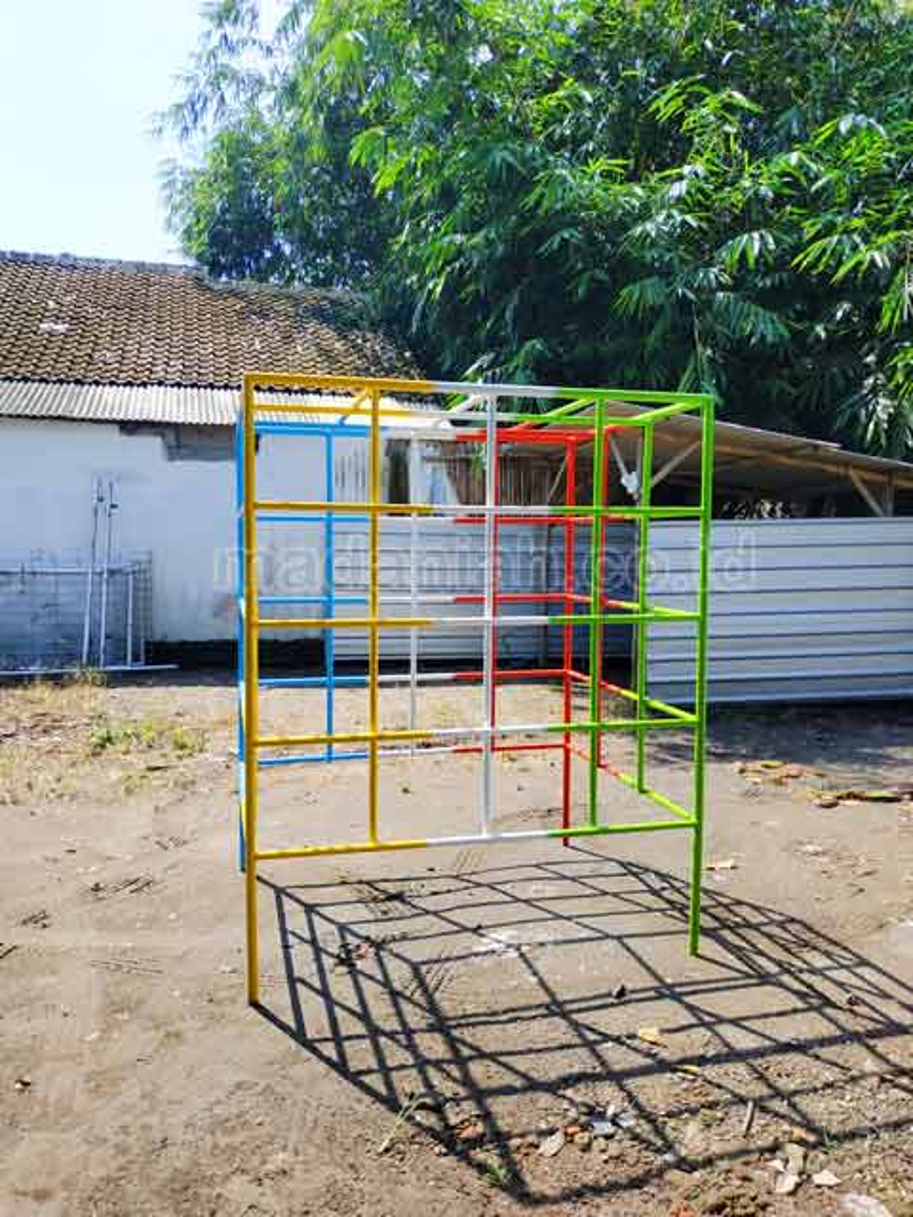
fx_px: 844
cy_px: 608
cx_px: 456
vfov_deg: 71.6
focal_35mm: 24
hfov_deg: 56.8
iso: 250
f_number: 1.9
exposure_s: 1/2197
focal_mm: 3.94
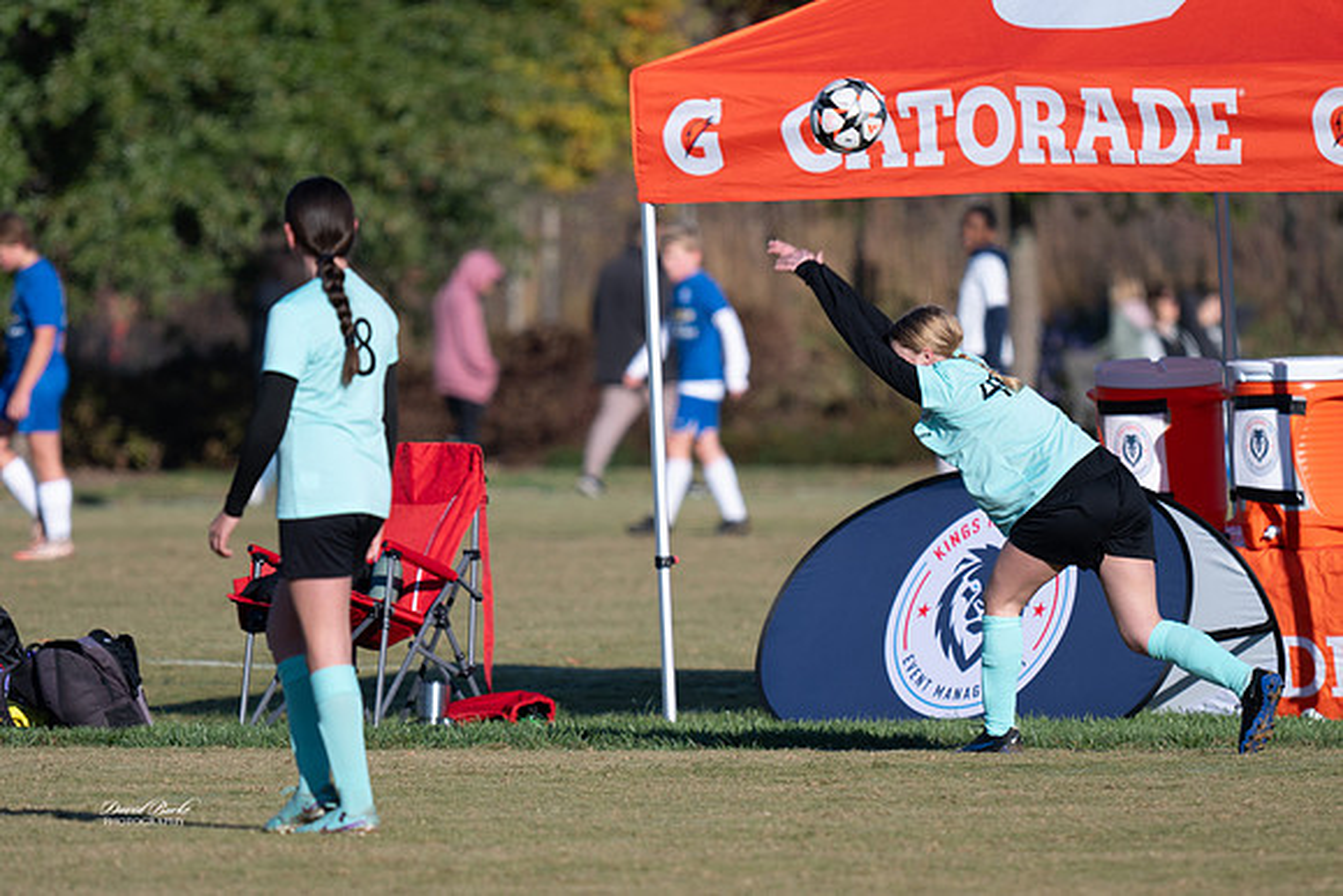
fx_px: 28364
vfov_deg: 1.8
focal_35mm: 760
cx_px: 672
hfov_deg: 2.7
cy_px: 568
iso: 220
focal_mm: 600
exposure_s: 1/1000
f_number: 6.3
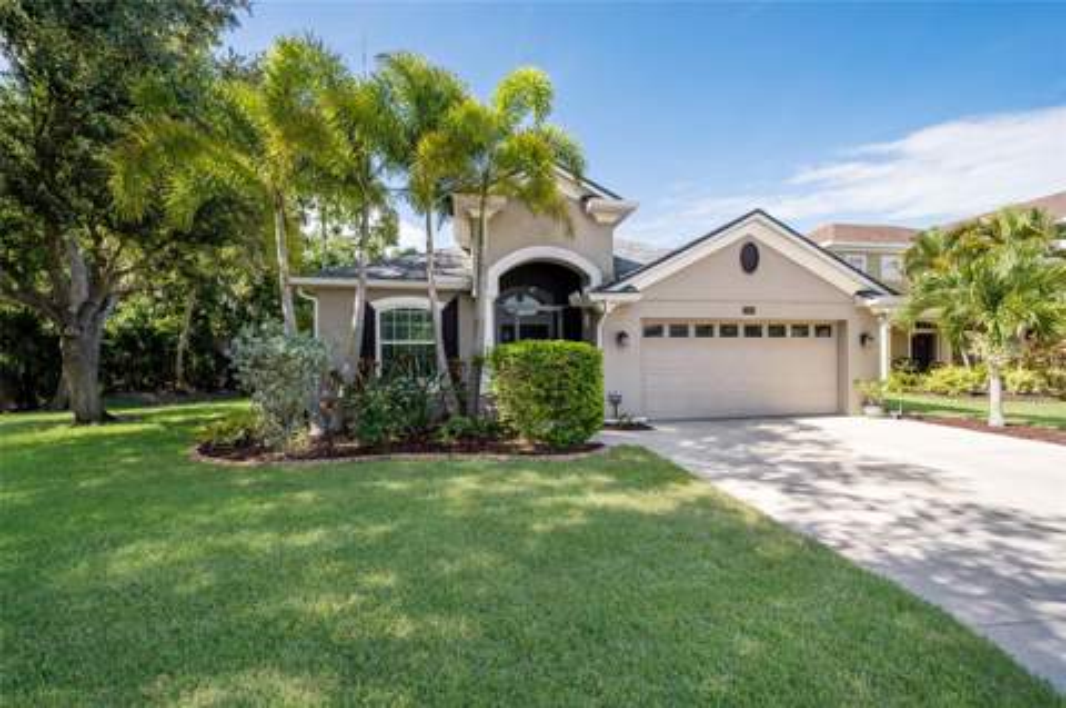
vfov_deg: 81.1
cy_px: 354
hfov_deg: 104.3
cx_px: 533
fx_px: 414
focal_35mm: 14
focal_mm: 14
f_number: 5
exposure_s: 1/200
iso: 80
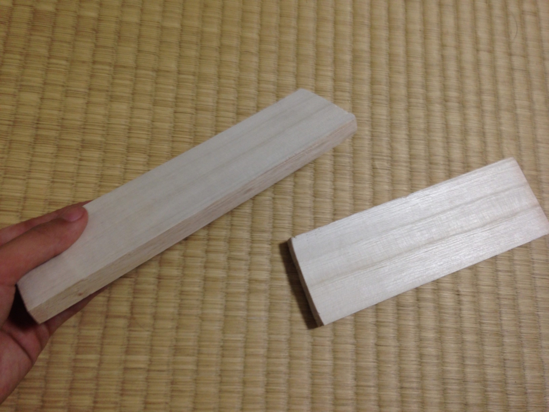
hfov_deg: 55.4
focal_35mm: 33
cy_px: 206
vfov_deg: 42.9
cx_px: 274
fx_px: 523
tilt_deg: -72.7
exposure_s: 1/20
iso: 64
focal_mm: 4.12
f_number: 2.4
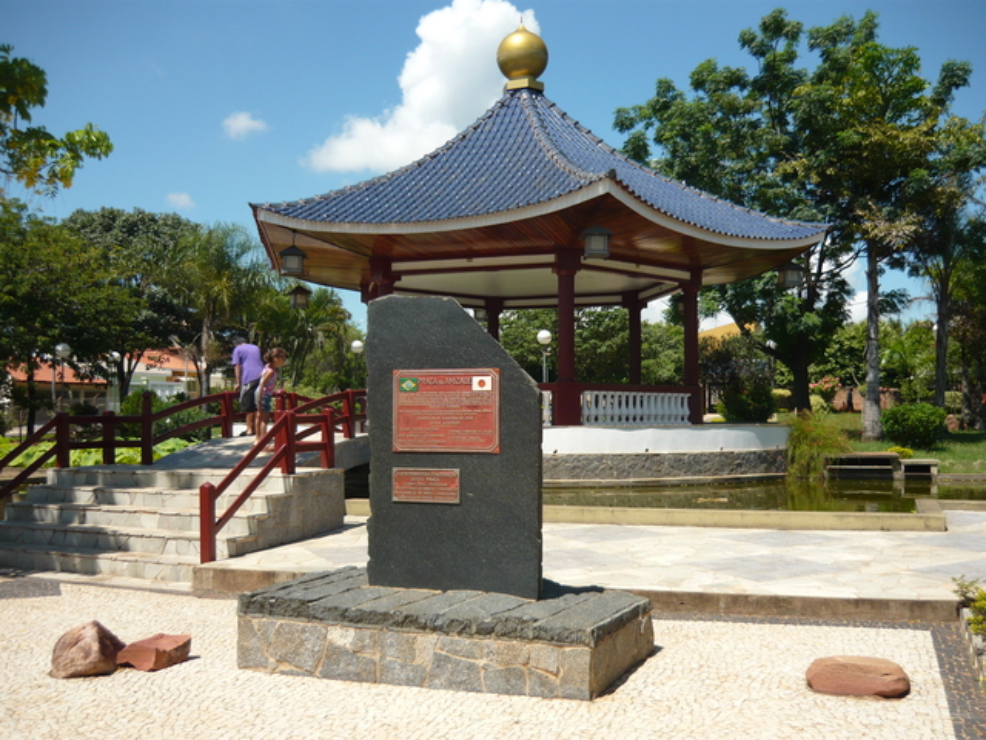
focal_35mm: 33
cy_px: 370
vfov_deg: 42.9
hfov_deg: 55.4
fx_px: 940
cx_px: 493
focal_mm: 5.5
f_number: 8
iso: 100
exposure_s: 1/200
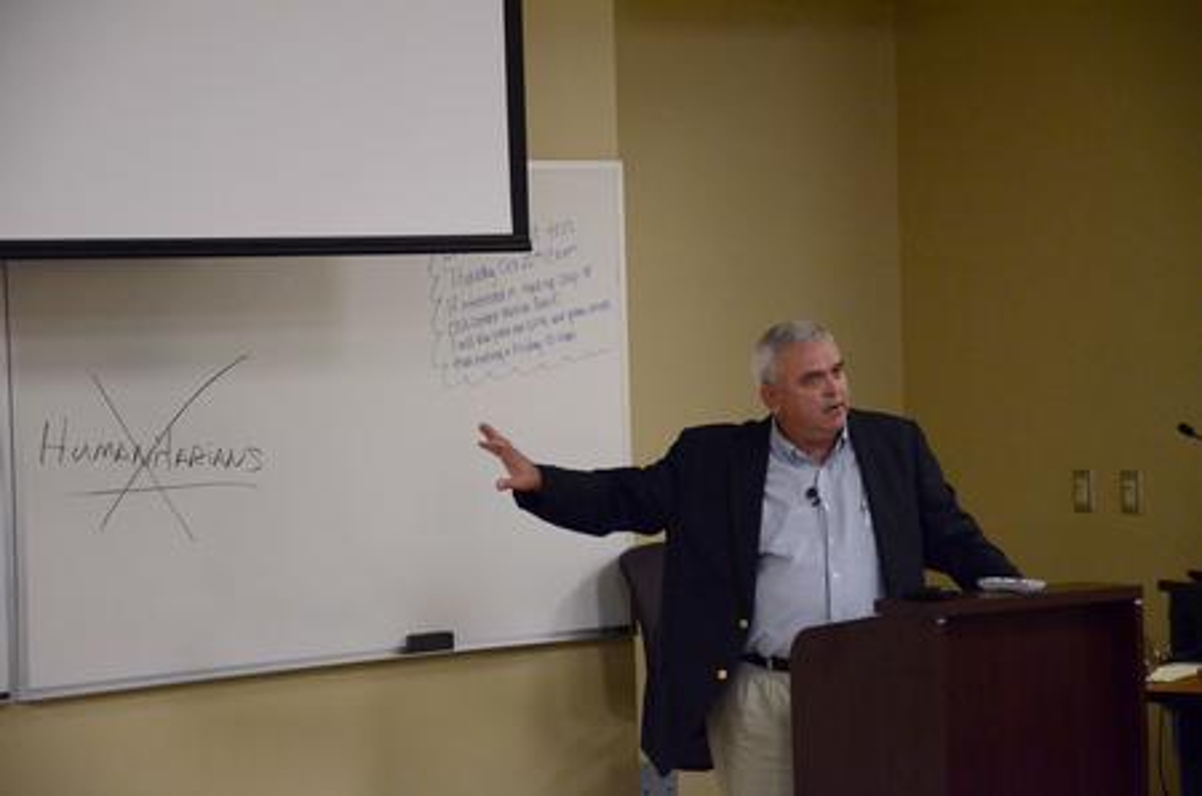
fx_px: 4248
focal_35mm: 128
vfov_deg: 10.7
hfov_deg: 16.1
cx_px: 601
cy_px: 398
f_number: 5.6
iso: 3200
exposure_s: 1/160
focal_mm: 85
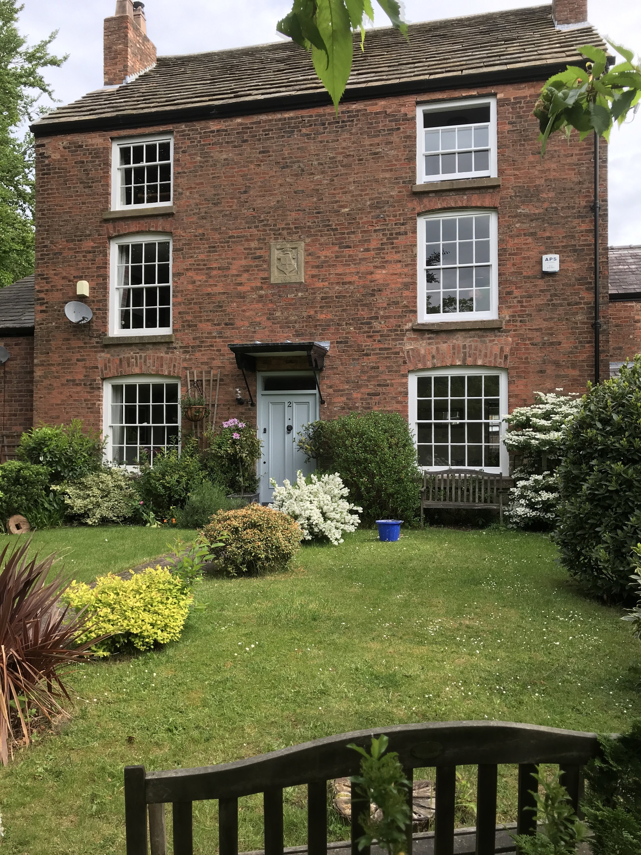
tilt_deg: +1.5
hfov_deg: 49.7
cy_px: 428
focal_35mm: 28
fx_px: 691
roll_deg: -0.3
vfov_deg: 63.4
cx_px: 320
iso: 20
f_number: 1.8
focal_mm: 3.99
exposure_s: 1/499
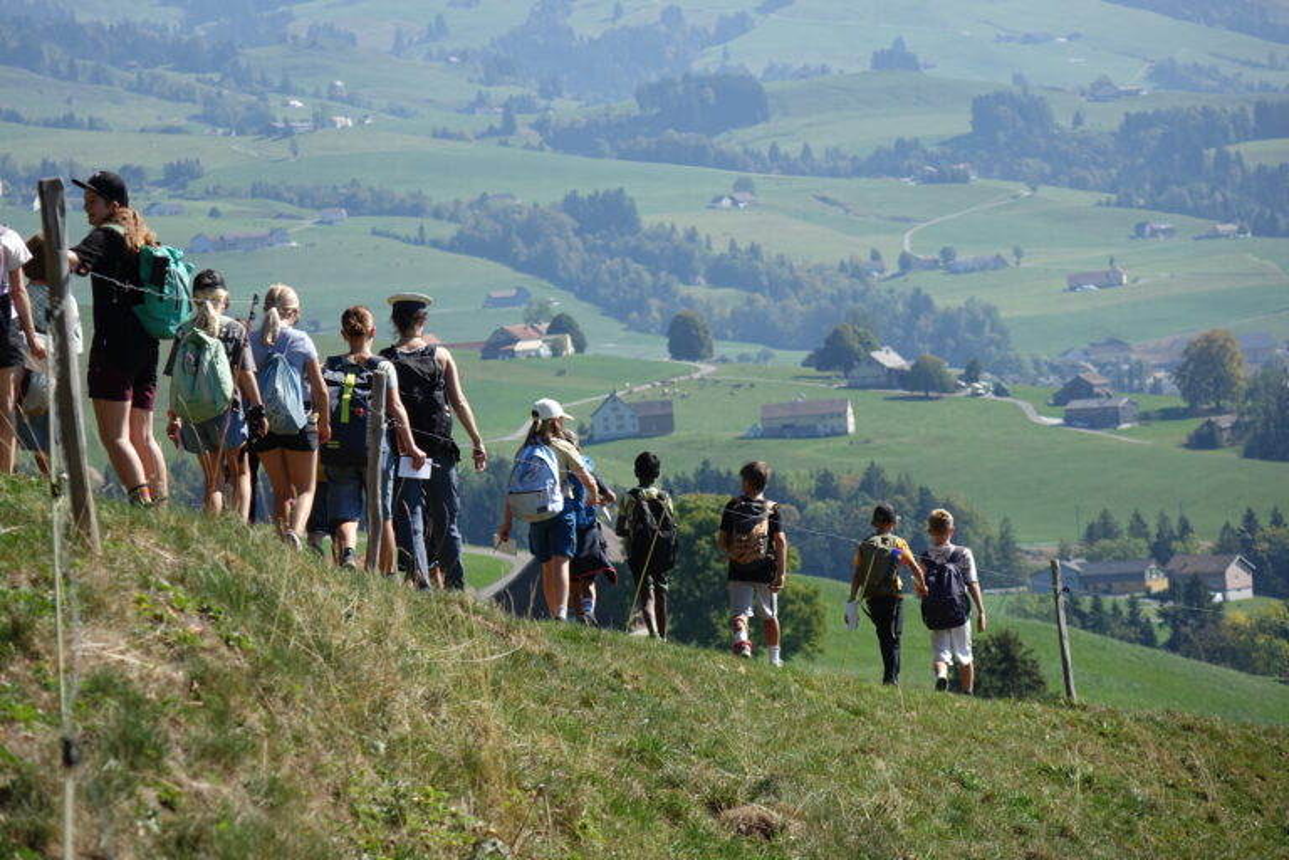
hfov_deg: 10.5
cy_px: 430
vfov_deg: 7.0
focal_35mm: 195
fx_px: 6982
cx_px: 644
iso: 125
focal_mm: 71.67
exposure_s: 1/800
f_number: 4
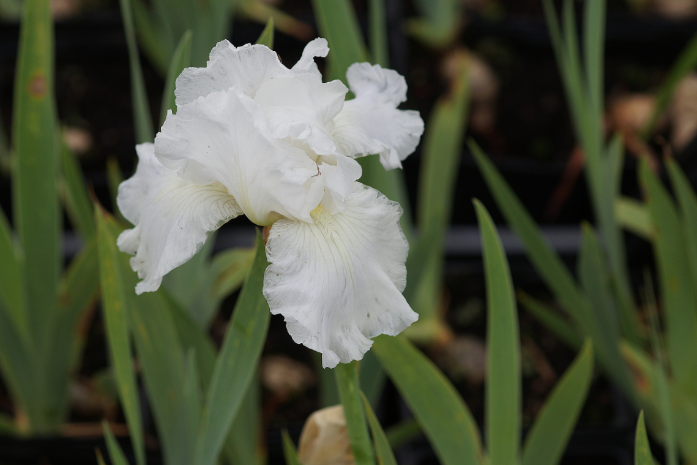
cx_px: 343
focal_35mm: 158
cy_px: 229
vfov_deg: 8.7
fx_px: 3058
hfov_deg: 13.0
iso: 125
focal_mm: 100
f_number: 4
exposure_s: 1/160
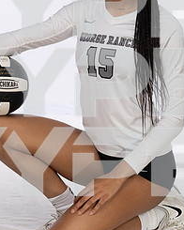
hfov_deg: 13.6
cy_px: 96
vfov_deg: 17.0
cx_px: 123
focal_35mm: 113
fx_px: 769
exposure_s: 1/250
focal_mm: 41
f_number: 7.1
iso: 200
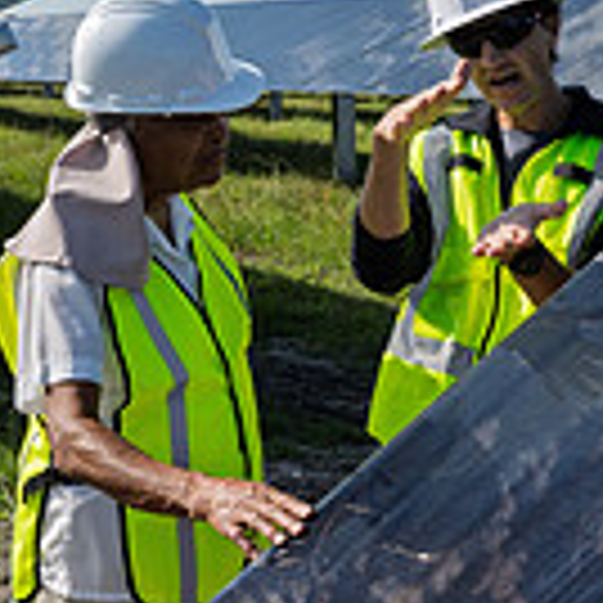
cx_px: 459
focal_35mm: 80
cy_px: 194
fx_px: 1577
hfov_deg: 21.5
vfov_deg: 21.6
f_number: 14
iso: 200
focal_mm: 28
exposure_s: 1/320
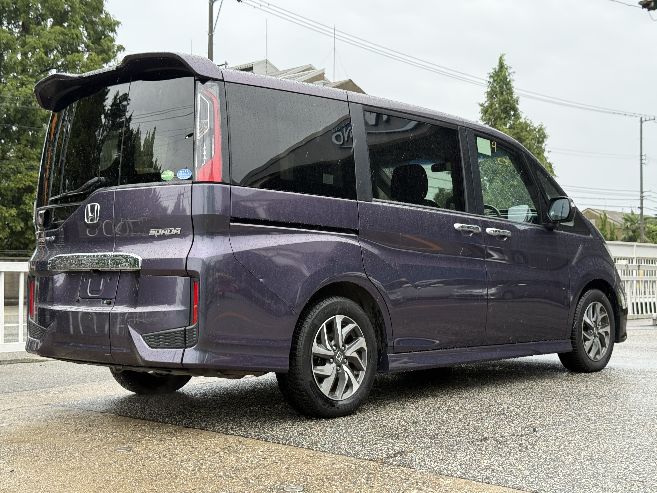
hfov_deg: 39.7
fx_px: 911
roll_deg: -0.2
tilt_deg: +2.1
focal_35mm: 48
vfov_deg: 30.3
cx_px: 328
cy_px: 246
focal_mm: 6.76
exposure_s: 1/429
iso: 80
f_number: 1.78
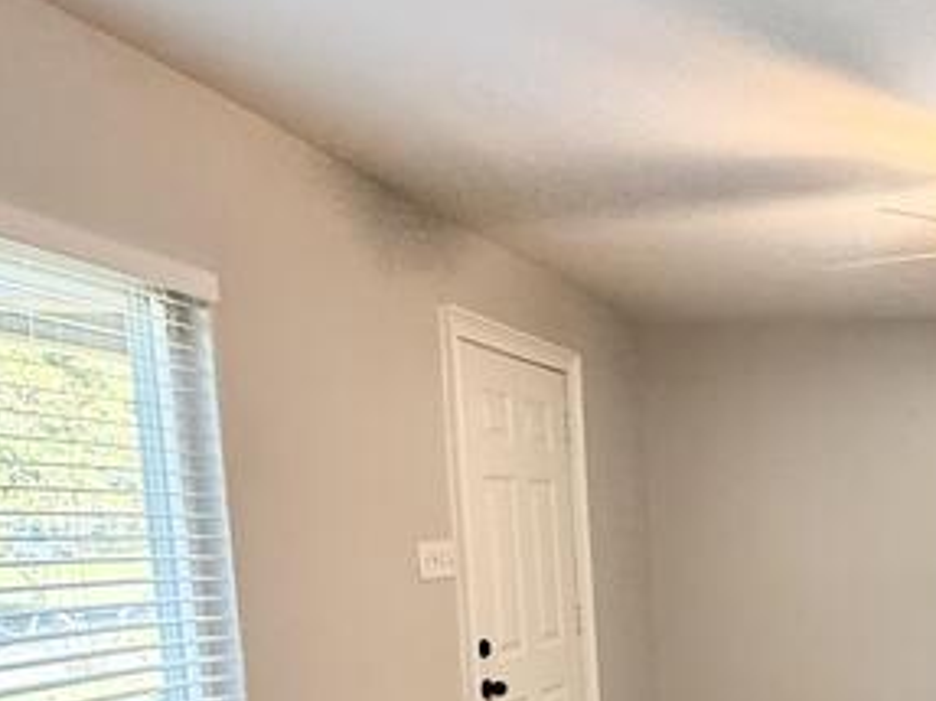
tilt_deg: -6.3
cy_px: 649
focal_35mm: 39
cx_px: 978
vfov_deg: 34.5
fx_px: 1054
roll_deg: -0.5
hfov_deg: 40.6
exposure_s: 1/120
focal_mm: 2.22
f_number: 2.2
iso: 500
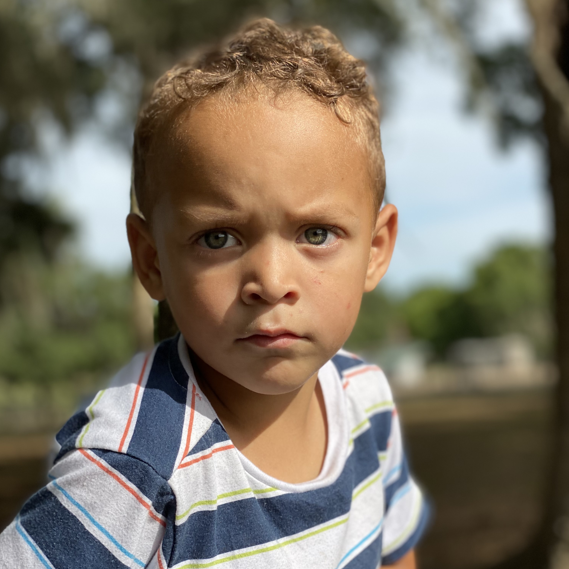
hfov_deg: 27.7
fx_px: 1153
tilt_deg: +1.4
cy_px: 344
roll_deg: +4.5
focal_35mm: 62
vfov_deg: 27.7
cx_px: 286
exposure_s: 1/1295
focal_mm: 6
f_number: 2
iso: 20
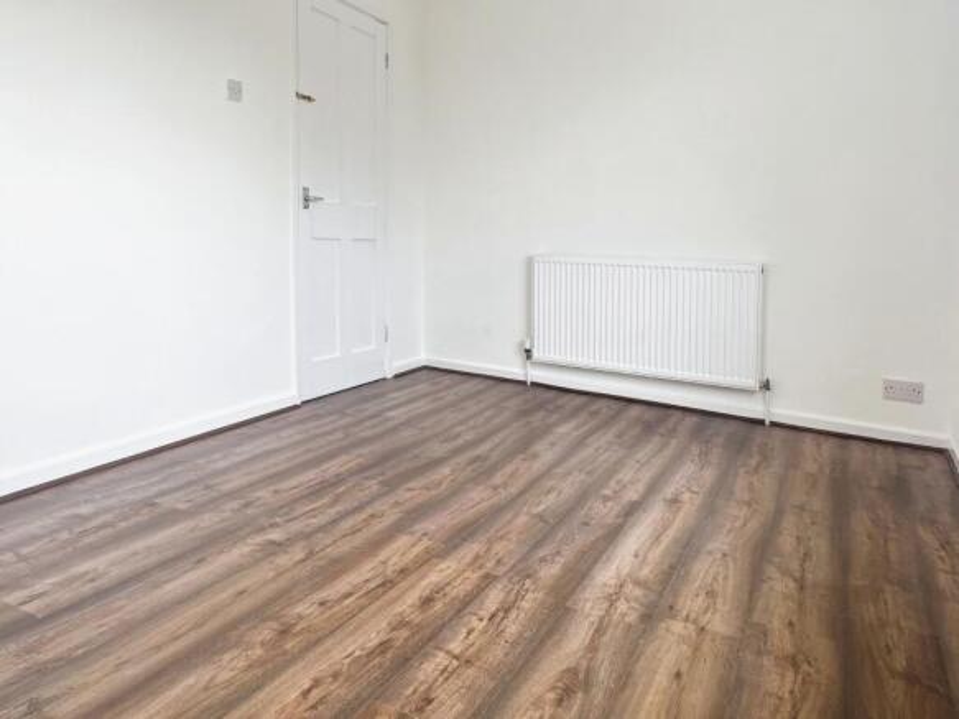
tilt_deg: -7.5
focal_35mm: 26
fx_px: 720
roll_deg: -1.3
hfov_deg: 67.3
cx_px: 480
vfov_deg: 53.0
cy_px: 360
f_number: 1.6
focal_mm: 5.1
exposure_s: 1/100
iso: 50
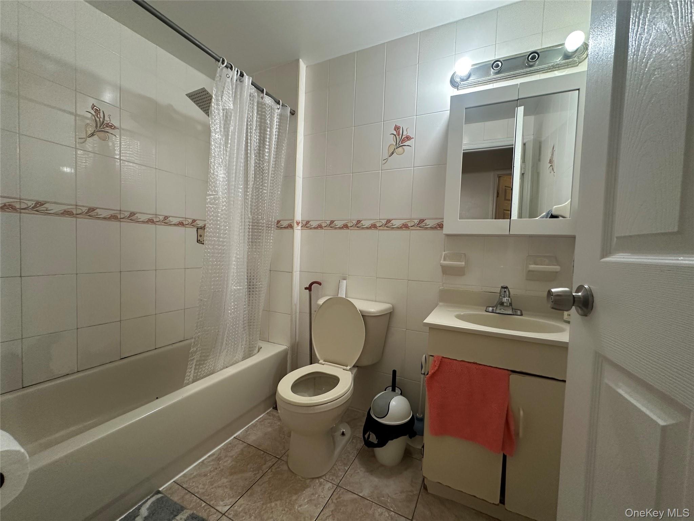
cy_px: 260
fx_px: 281
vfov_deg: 85.7
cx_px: 347
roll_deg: -2.7
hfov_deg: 102.1
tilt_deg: -2.4
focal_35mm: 14
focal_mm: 2.22
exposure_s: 1/60
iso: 200
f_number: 2.2
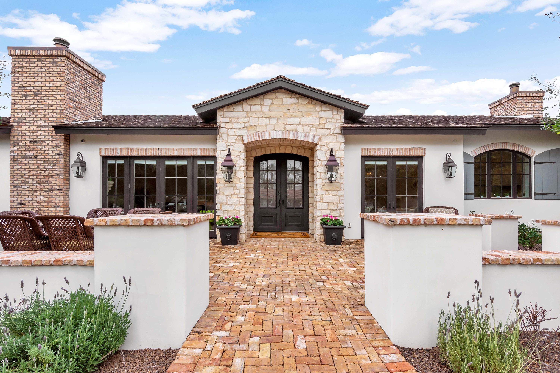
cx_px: 280
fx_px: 257
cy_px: 186
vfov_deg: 72.1
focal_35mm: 16
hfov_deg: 95.0
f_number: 9
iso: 250
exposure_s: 1/320
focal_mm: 11
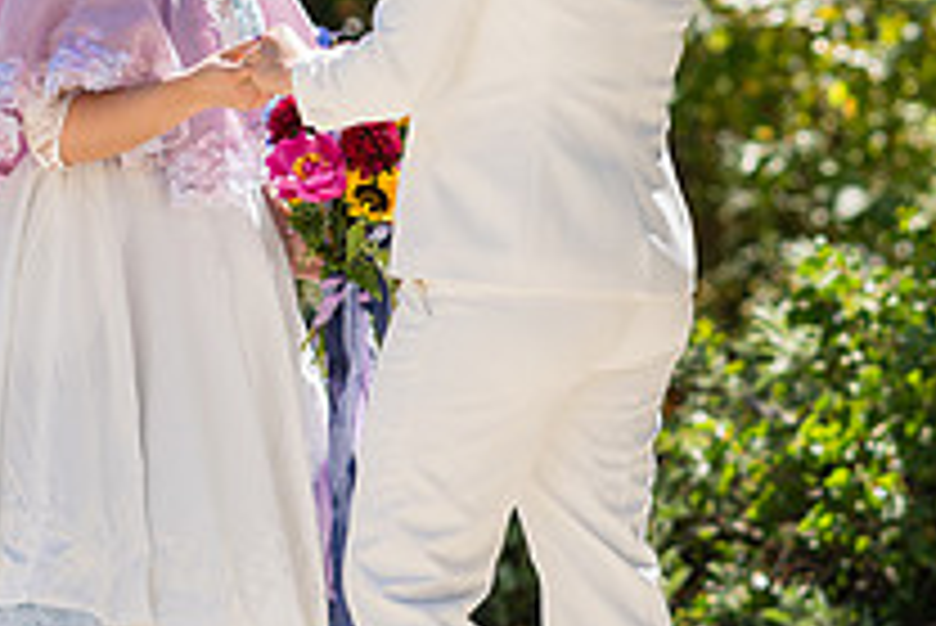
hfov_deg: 8.7
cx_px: 320
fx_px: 6166
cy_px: 142
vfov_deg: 5.8
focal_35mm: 237
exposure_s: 1/800
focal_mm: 85
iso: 100
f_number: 2.8
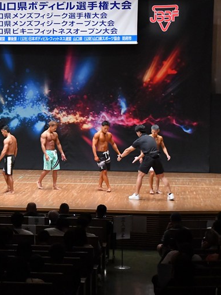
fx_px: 971
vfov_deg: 17.3
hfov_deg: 12.9
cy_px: 148
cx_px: 18
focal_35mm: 114
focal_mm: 52
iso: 8000
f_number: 5.6
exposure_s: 1/400
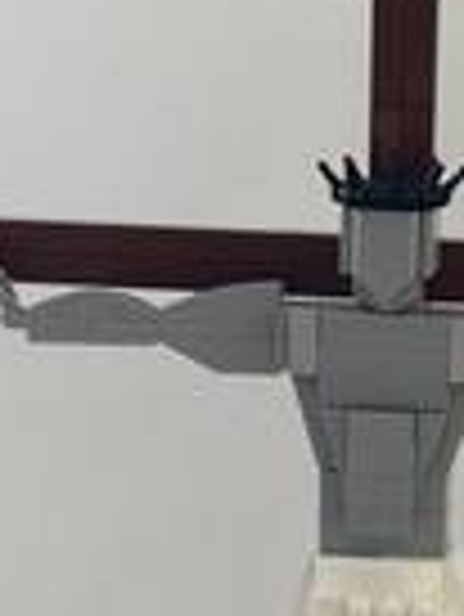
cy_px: 526
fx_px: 2248
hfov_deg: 11.7
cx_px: 441
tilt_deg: -8.0
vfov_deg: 15.5
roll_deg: +0.1
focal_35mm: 126
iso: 200
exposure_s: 1/60
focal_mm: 6.86
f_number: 1.78
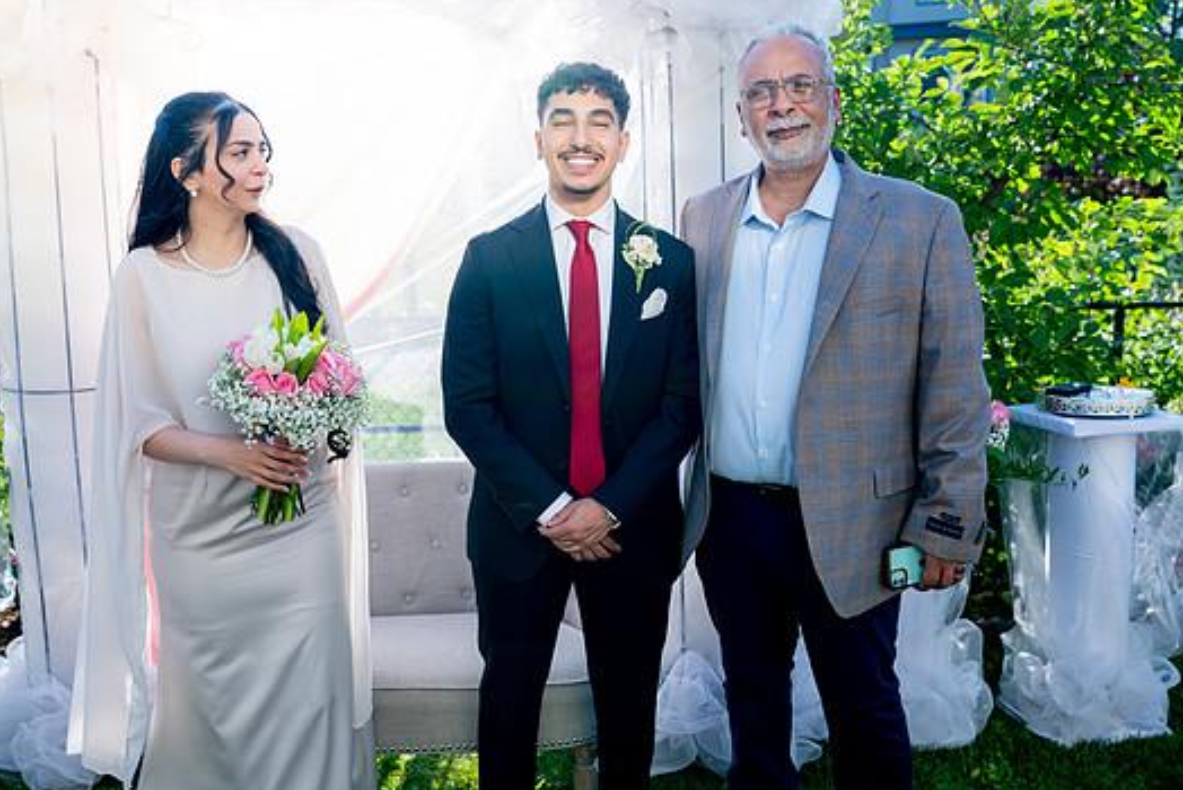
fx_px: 1019
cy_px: 380
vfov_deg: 42.4
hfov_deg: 60.2
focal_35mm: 31
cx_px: 537
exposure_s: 1/500
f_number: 3.5
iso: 200
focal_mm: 28
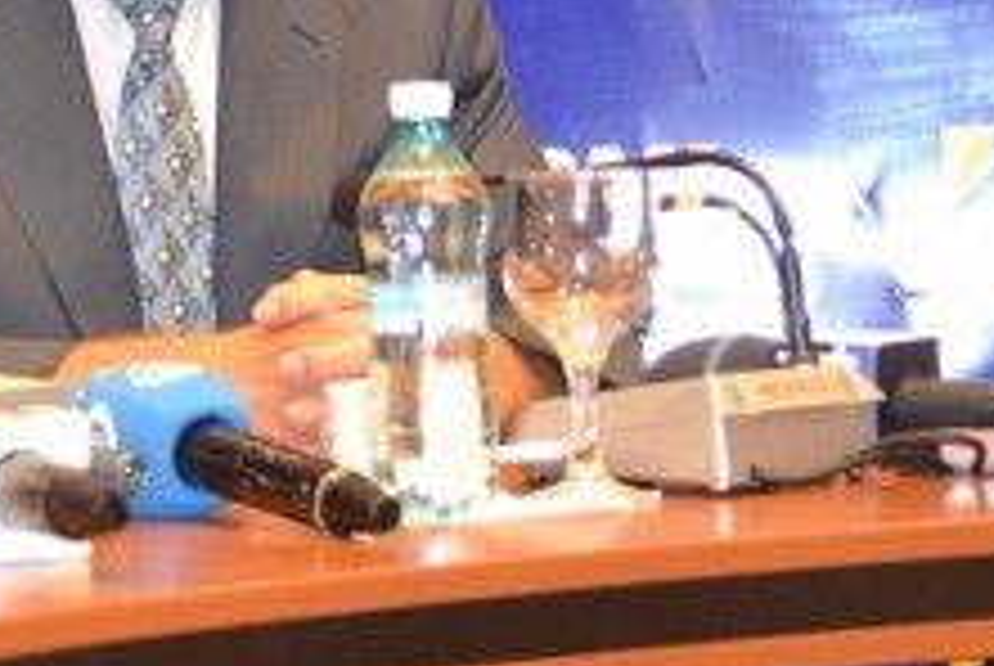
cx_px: -126
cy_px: -124
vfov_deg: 5.8
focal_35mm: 238
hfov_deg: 8.5
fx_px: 6592
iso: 1800
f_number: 4
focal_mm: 55
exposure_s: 1/60
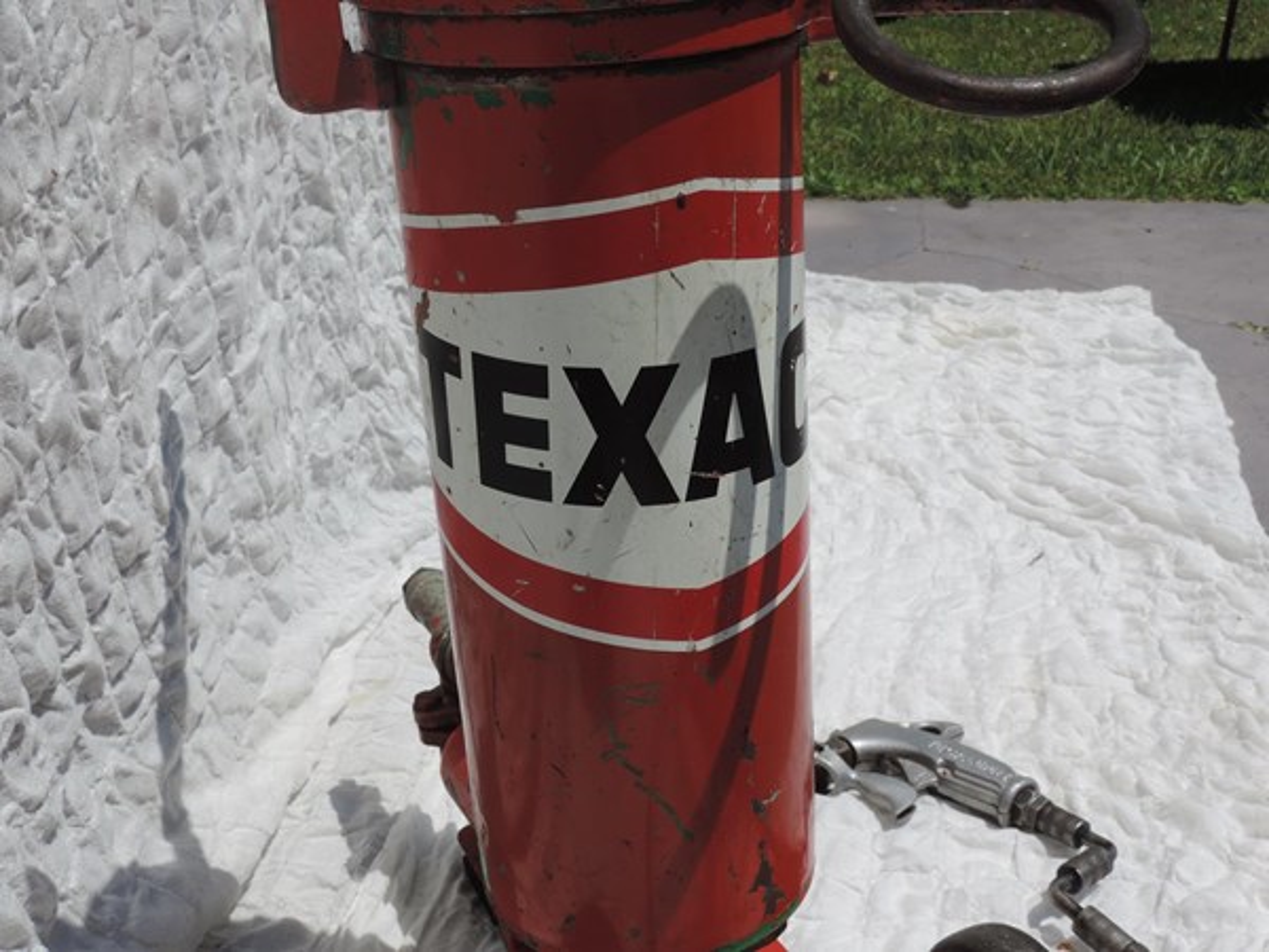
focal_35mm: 43
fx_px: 1576
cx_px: 634
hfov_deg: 43.9
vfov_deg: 33.6
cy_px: 476
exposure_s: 1/1250
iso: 80
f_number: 4.3
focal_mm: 7.6
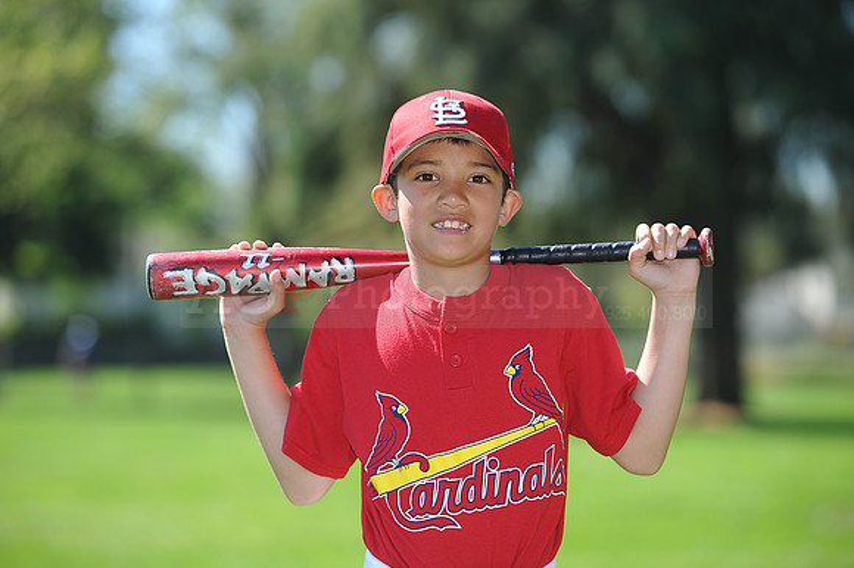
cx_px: 427
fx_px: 3912
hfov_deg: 12.5
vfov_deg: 8.3
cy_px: 284
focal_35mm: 165
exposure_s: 1/640
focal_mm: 165
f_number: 4.5
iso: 200
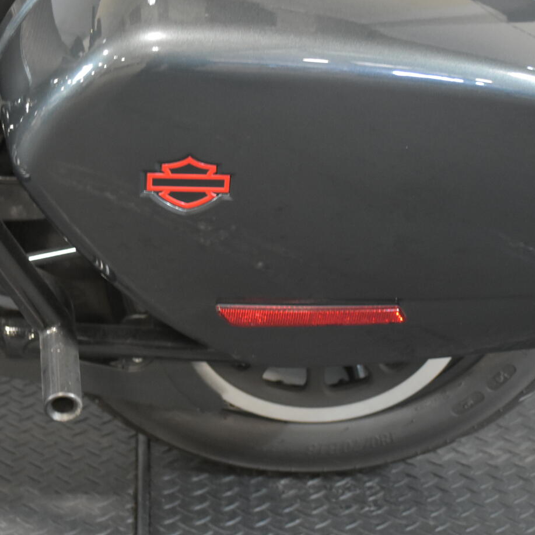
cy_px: 201
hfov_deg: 19.5
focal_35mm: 89
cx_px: 210
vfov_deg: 19.5
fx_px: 1556
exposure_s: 1/10
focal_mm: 32
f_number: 4.8
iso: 1600
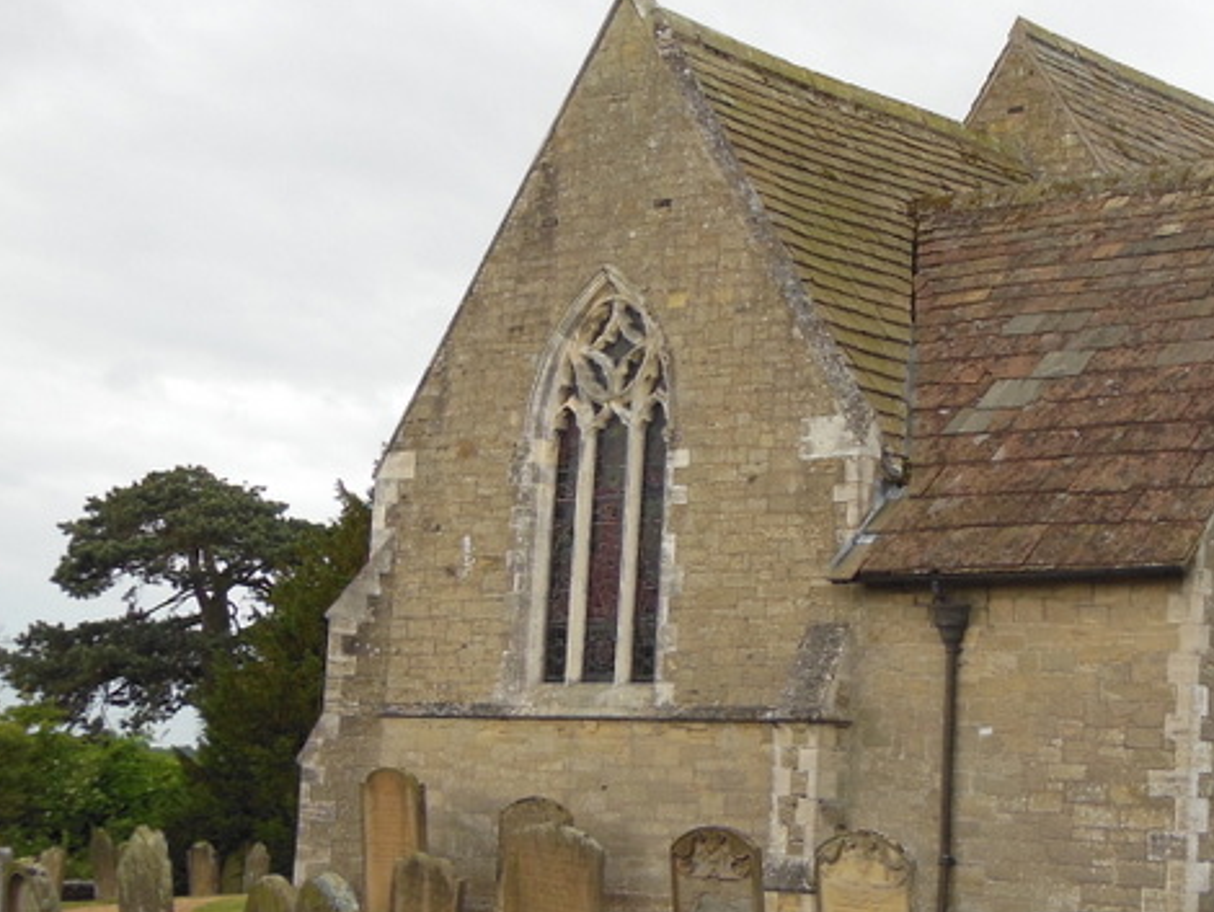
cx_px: 1075
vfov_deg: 19.9
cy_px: 359
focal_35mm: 74
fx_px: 2597
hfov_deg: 25.6
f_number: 3.9
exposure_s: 1/400
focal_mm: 6
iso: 125
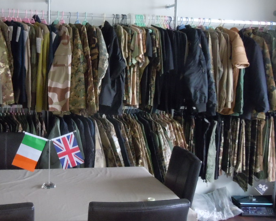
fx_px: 392
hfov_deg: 38.3
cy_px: 97
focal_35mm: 48
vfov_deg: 31.4
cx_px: 92
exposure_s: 1/10
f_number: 4
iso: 800
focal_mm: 5.9
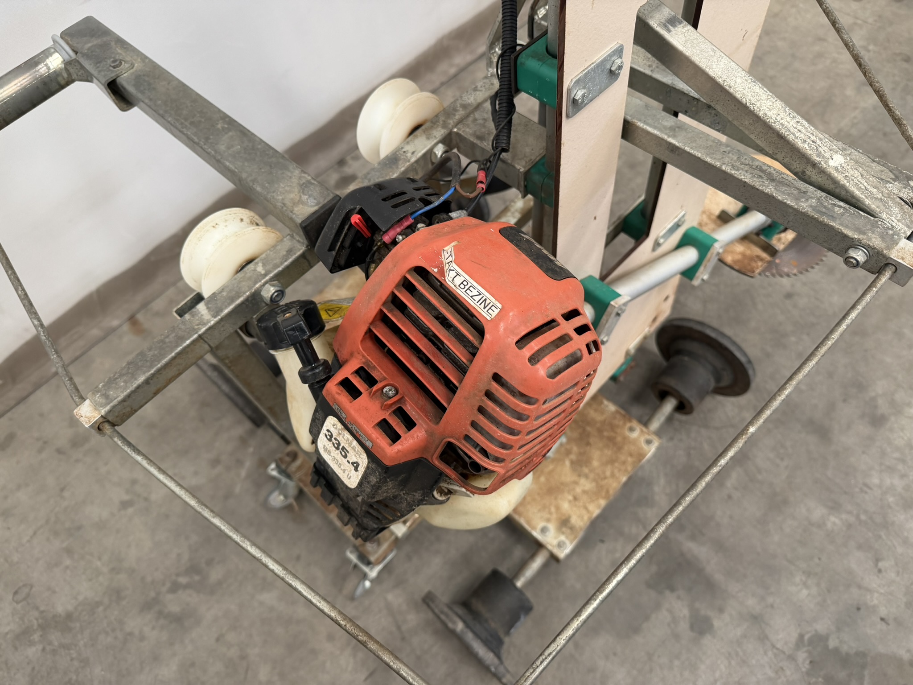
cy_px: 342
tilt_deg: -59.5
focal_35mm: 24
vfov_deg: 56.8
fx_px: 633
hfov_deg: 71.6
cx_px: 456
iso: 200
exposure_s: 1/89
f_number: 1.78
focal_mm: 6.76
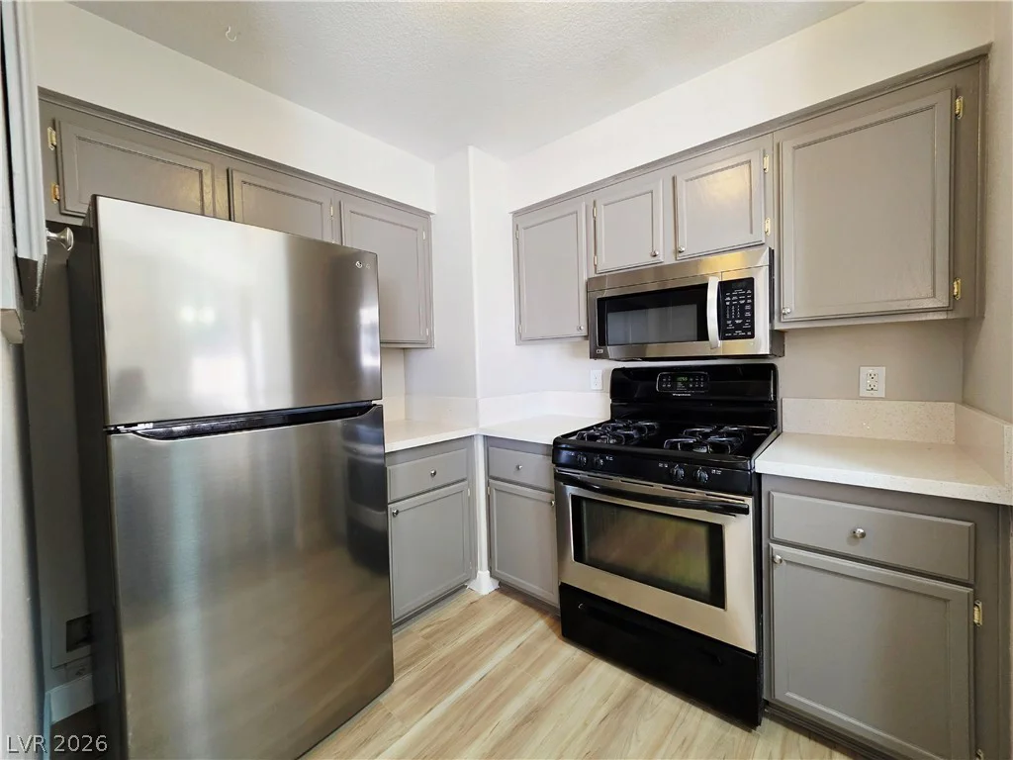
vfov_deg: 89.9
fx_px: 380
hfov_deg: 106.2
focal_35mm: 13
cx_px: 506
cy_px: 380
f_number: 1.9
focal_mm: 2.2
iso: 160
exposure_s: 1/60.2
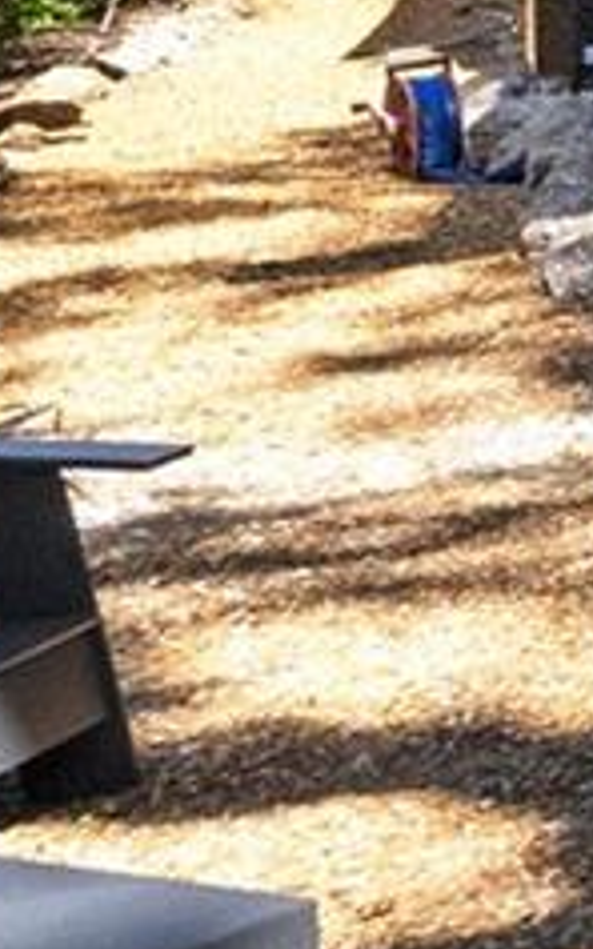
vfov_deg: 17.7
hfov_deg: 6.4
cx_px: 2953
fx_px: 2846
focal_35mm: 110
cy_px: -288
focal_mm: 16
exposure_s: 1/400
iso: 2000
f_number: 9
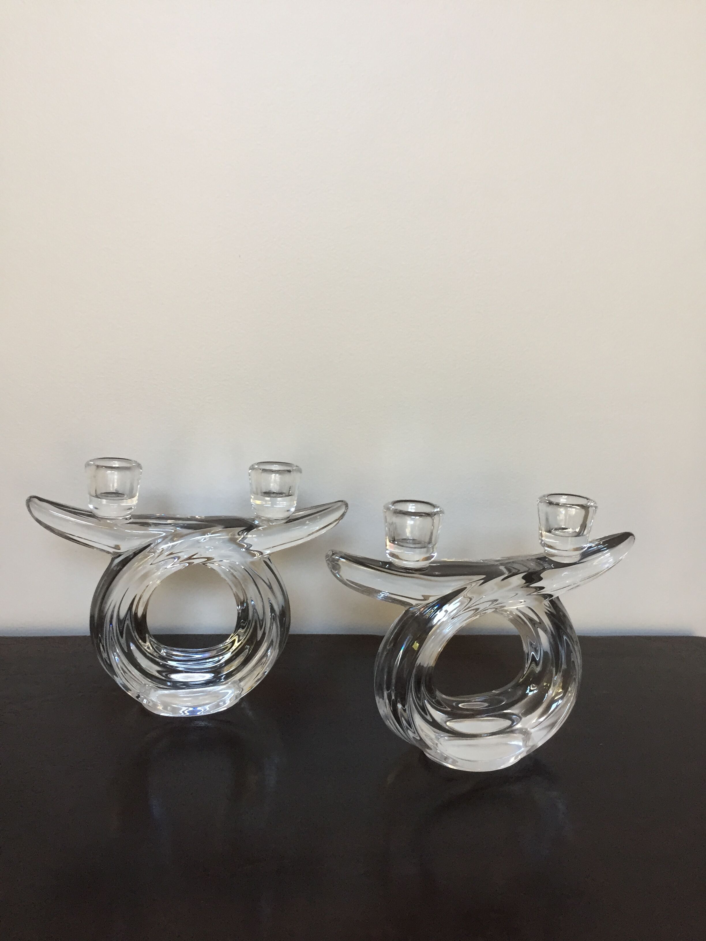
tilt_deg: -13.3
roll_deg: -1.9
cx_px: 353
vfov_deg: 61.7
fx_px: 789
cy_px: 470
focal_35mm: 29
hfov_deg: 48.2
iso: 125
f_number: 2.2
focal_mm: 4.15
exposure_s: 1/33
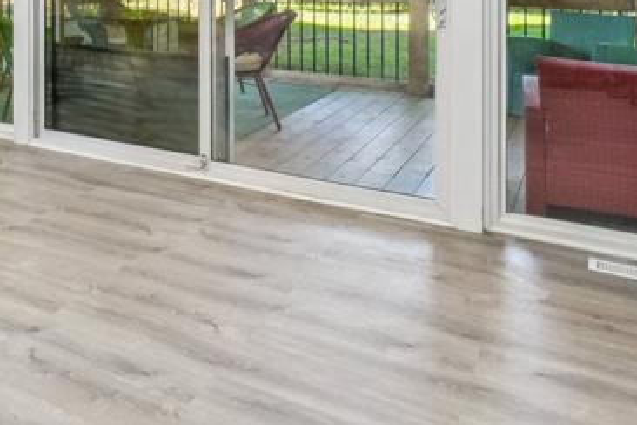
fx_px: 743
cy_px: -38
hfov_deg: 40.1
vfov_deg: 29.0
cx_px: -14
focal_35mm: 42
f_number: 8
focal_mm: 10
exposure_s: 1/30
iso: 2500
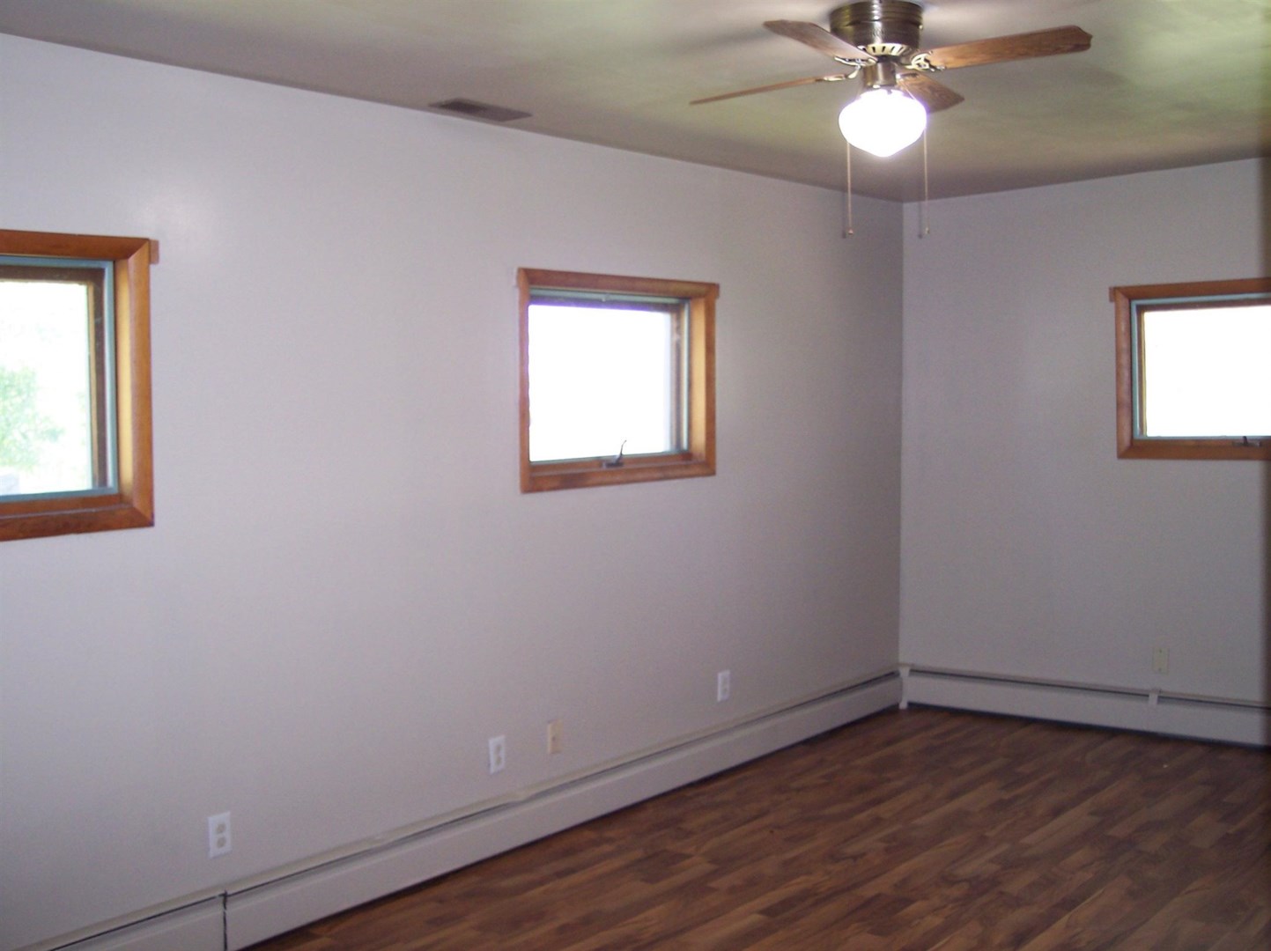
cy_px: 476
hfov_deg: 49.0
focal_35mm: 38
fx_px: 1394
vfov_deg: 37.7
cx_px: 636
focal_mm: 8
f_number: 2.8
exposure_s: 1/30
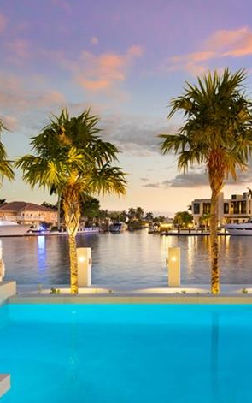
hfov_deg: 39.6
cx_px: 188
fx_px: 340
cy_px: 235
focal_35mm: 31
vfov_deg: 60.9
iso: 1250
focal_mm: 14
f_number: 8
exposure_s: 1/13
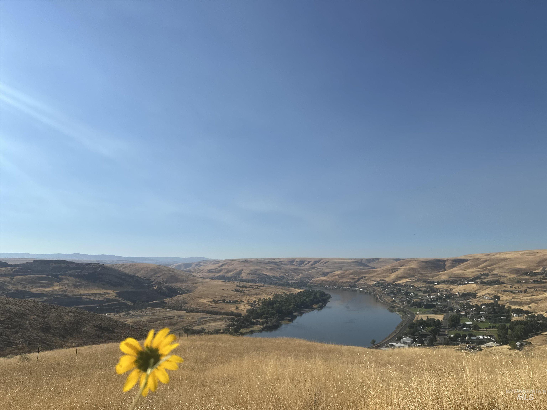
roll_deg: -0.3
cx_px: 274
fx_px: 379
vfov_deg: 56.8
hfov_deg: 71.6
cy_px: 205
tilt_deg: +10.4
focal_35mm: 24
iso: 80
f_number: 1.78
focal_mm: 6.86
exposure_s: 1/8929
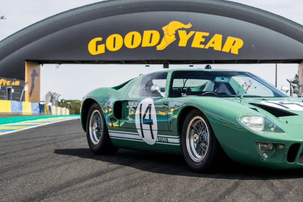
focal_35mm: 81
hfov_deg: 24.7
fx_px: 682
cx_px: 242
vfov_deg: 16.8
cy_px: 87
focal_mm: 50
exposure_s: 1/500
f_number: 4.5
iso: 125
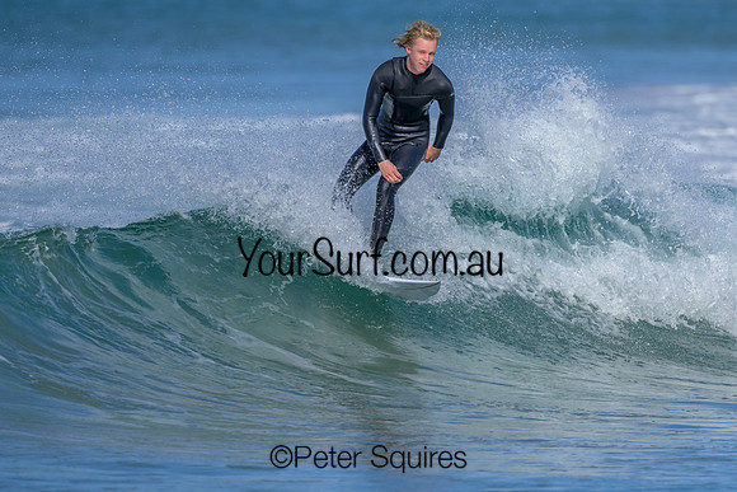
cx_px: 414
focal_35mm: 1093
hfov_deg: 1.9
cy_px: 284
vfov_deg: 1.3
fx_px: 22379
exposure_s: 1/2000
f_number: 6.3
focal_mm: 800
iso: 220
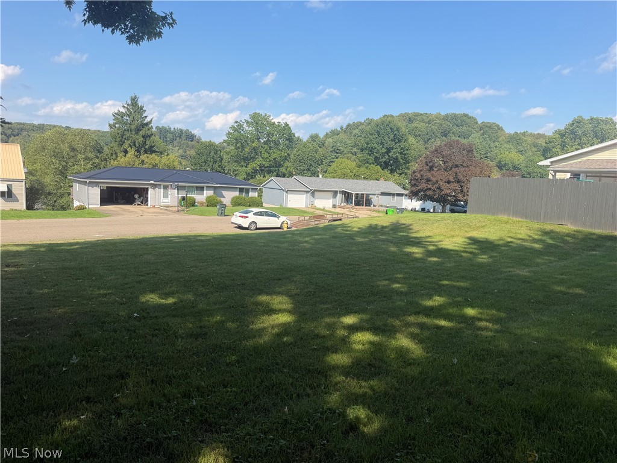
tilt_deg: -7.3
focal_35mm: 24
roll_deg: -3.0
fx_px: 428
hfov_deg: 71.6
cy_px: 232
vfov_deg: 56.8
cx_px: 308
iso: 80
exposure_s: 1/2703
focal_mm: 6.76
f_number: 1.78
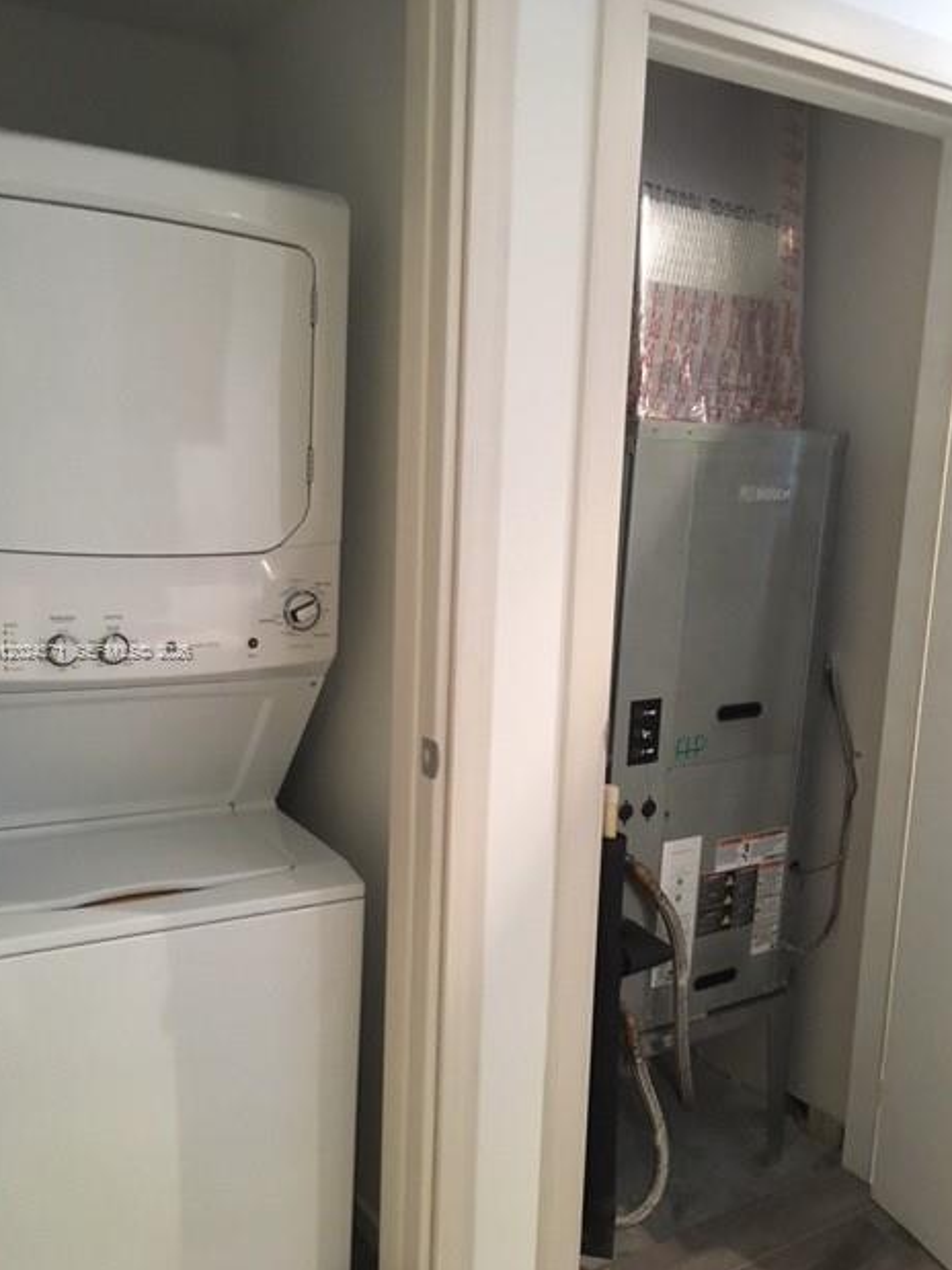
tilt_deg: -9.5
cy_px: 652
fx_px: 1100
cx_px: 478
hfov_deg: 46.8
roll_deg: -0.6
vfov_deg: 60.0
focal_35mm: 30
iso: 250
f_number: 2.2
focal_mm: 4.15
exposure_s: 1/15
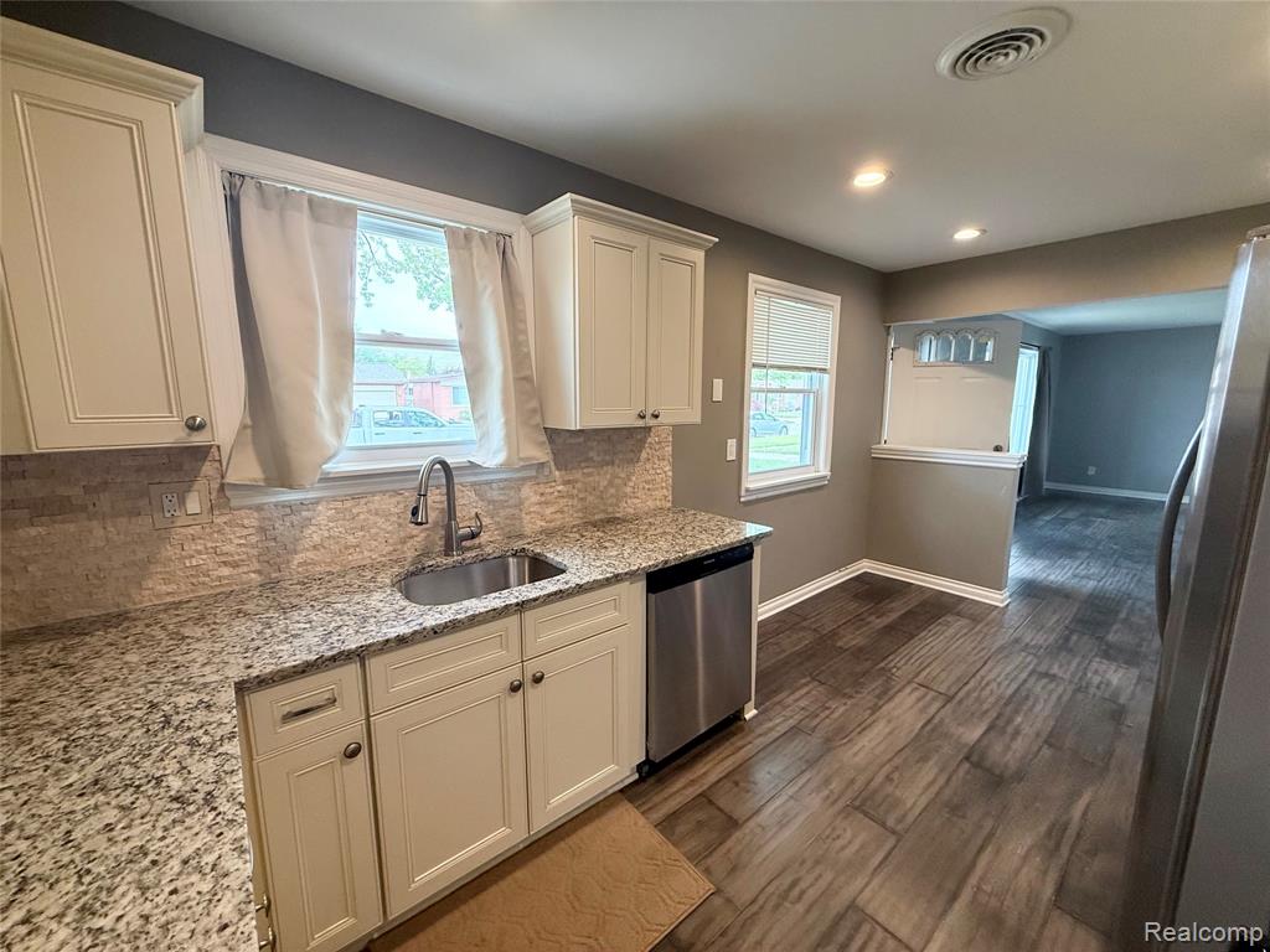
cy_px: 476
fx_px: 514
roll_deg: -0.7
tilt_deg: -7.0
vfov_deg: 85.7
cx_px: 635
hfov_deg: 102.1
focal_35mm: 14
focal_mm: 2.22
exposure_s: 1/120
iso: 200
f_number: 2.2
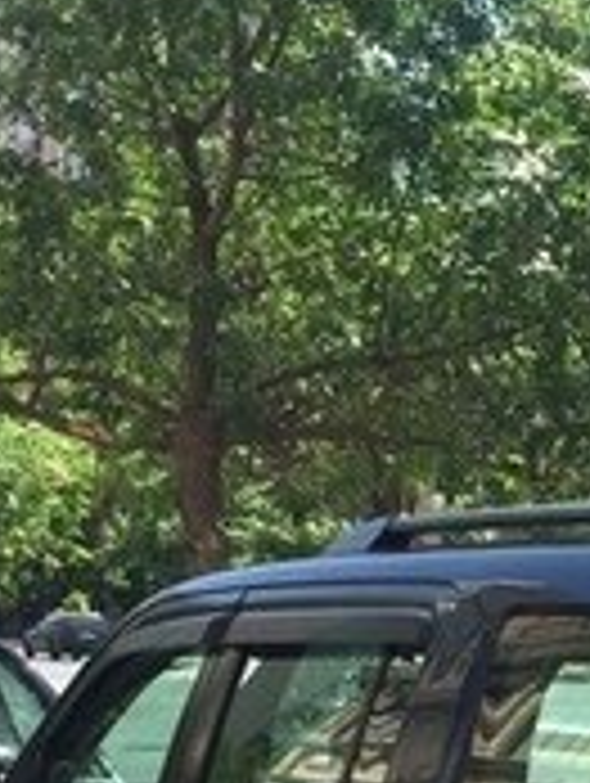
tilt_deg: -11.2
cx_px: 892
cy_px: 1046
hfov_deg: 12.8
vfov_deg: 16.7
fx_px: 2494
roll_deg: -1.2
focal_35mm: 110
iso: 32
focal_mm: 4.15
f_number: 2.2
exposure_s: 1/892
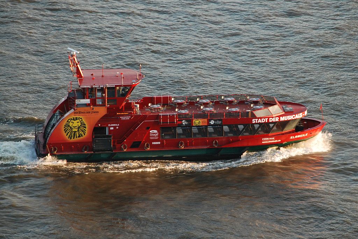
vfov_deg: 6.8
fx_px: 2016
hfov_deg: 10.1
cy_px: 120
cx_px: 179
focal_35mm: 202
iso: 400
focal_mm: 135
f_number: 5.6
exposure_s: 1/160
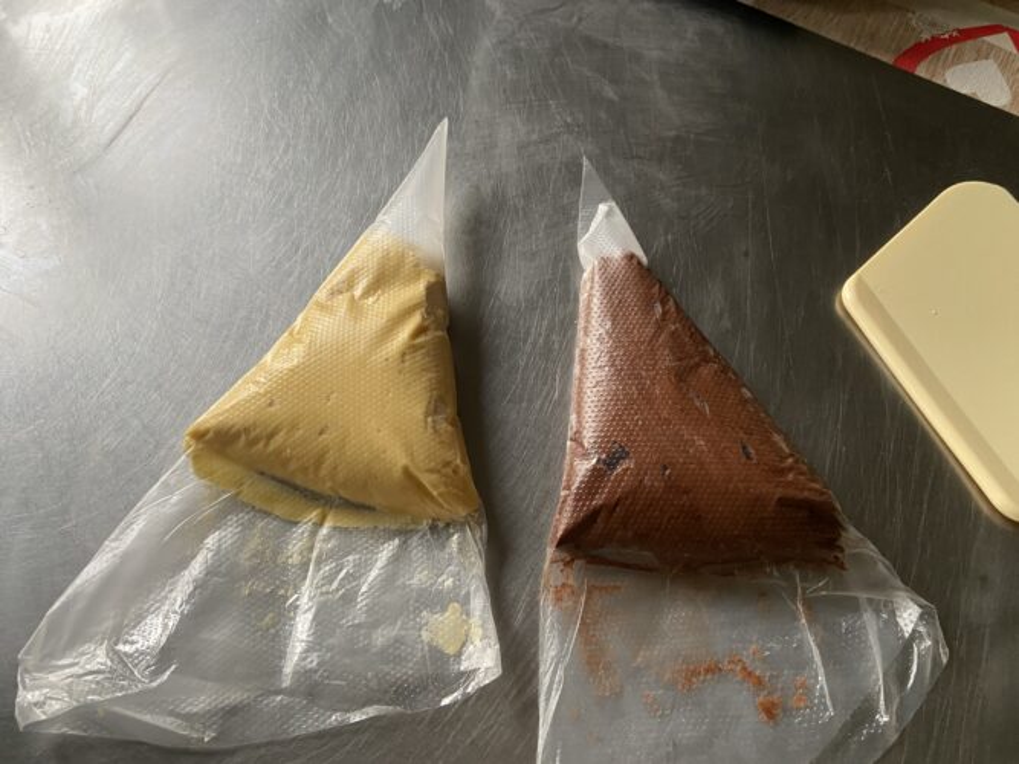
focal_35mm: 26
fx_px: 765
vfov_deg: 53.0
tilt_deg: -63.7
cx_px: 510
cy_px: 382
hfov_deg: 67.3
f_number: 1.8
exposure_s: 1/60
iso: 250
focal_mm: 4.25
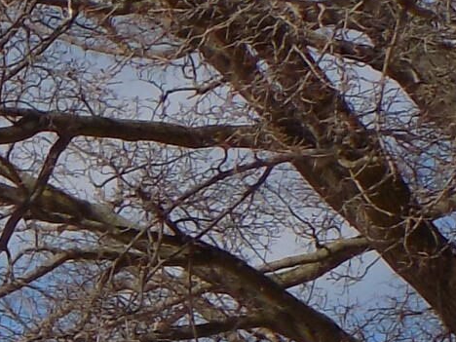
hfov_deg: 7.6
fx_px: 3122
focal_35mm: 237
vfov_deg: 6.2
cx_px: -777
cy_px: 521
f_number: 11.2
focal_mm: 6.6
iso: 80
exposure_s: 1/160
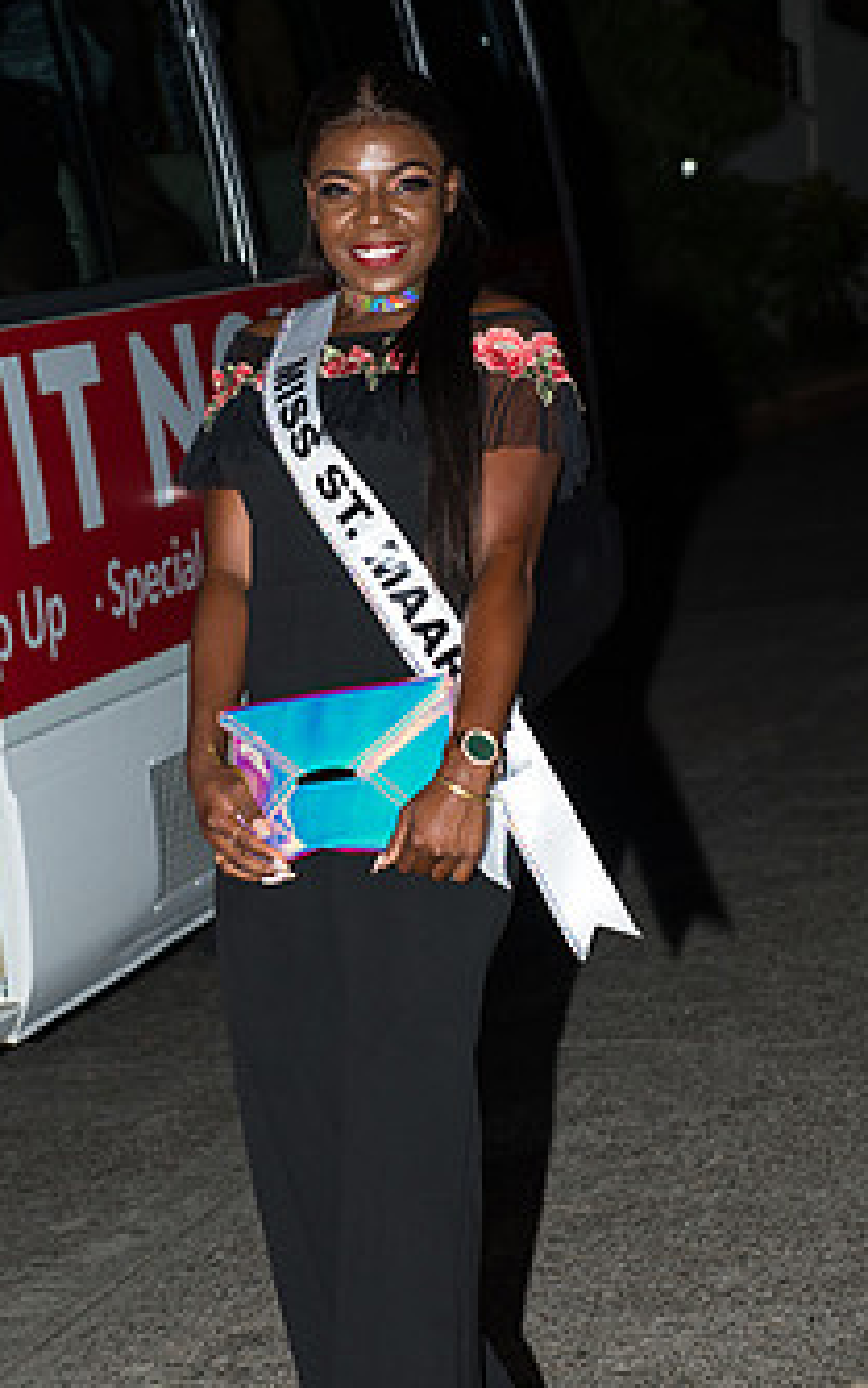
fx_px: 3630
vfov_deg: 21.6
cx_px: 311
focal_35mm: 96
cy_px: 628
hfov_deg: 13.6
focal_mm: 70
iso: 400
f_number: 5.6
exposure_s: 1/100
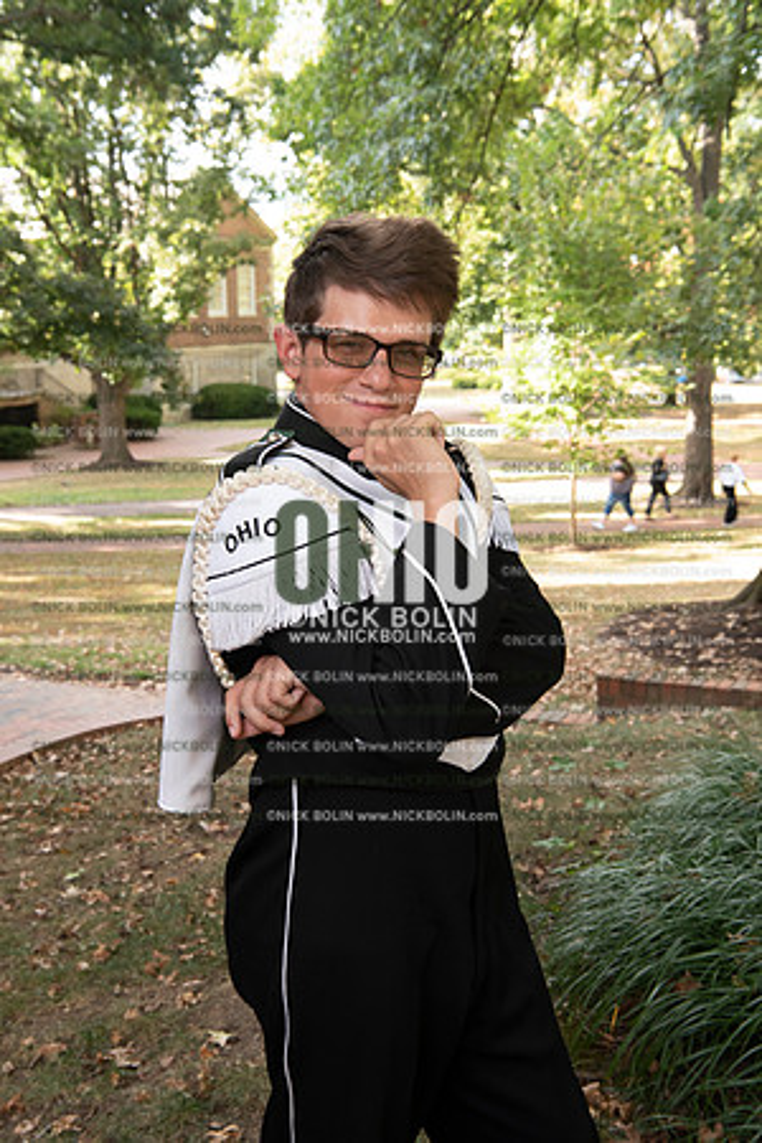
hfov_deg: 28.1
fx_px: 1524
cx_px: 381
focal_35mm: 48
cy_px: 572
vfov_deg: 41.1
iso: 800
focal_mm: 48
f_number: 8
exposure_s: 1/100
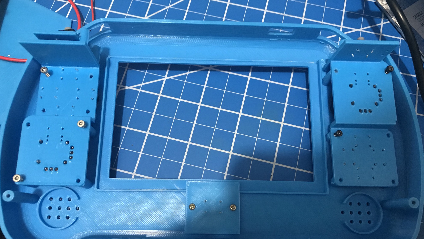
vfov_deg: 37.7
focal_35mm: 31
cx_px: 209
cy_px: 134
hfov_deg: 62.6
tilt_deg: -71.5
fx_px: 349
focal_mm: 3.99
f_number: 1.8
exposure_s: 1/15
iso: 100
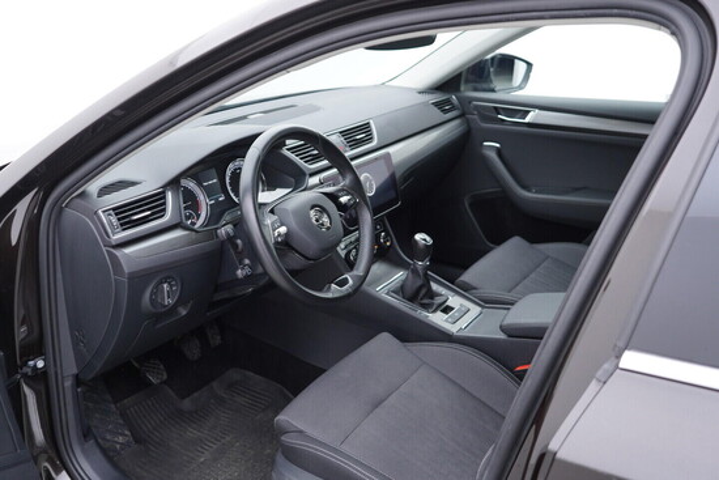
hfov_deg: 53.1
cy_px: 240
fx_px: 719
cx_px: 360
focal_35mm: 36
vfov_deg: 36.9
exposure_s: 1/40
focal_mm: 24
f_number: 2.8
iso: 160
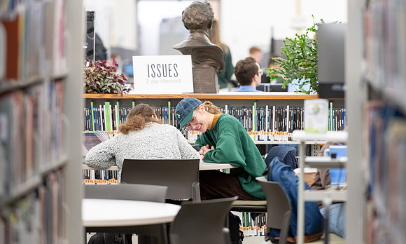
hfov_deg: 10.2
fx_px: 2283
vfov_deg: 6.1
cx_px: 203
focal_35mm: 209
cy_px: 123
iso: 1250
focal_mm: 200
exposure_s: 1/200
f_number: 2.8
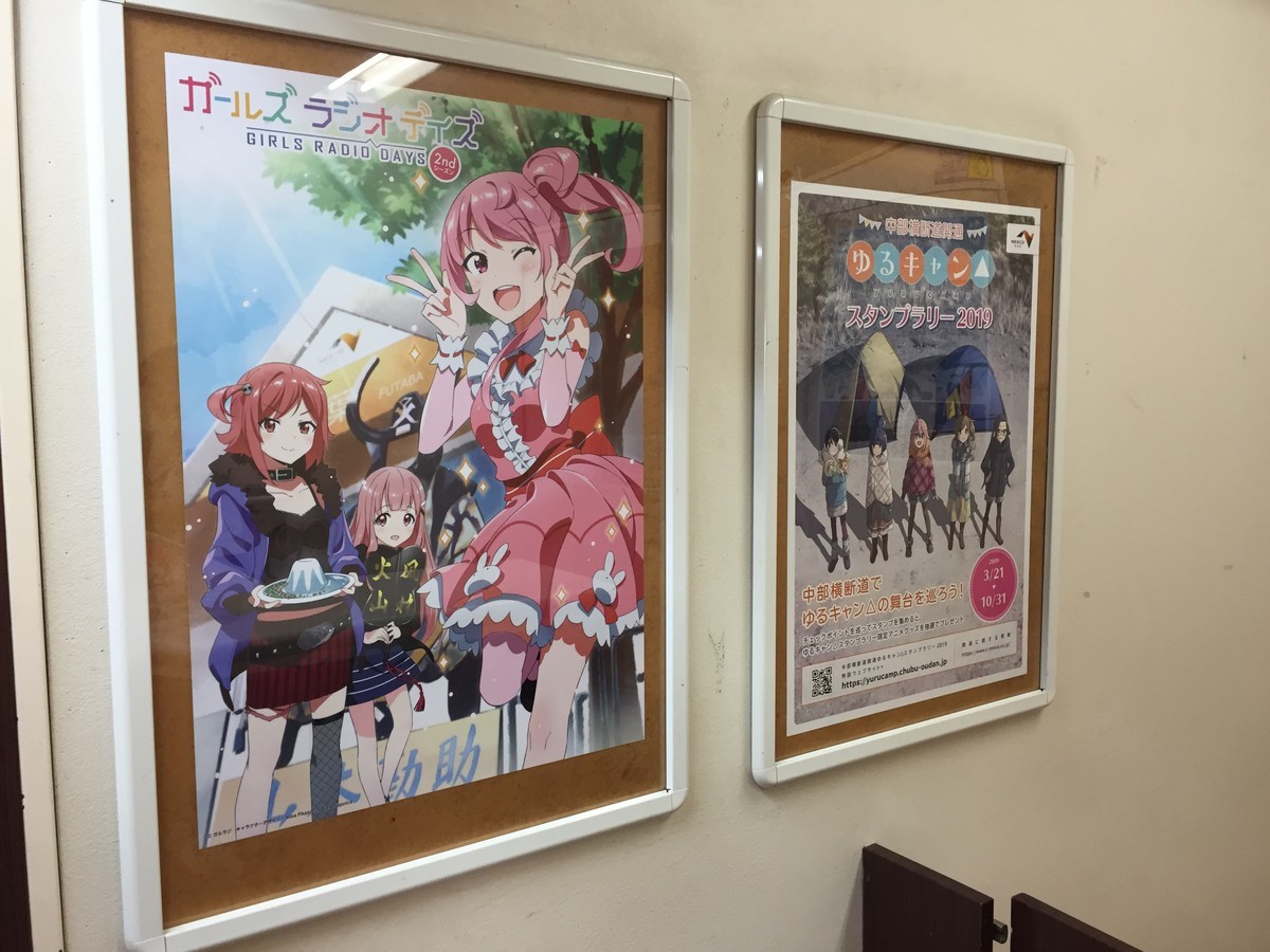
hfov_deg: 61.7
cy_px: 476
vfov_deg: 48.2
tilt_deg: -5.5
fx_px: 1064
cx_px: 635
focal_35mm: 29
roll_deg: -0.5
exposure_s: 1/30
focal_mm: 4.15
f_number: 2.2
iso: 32
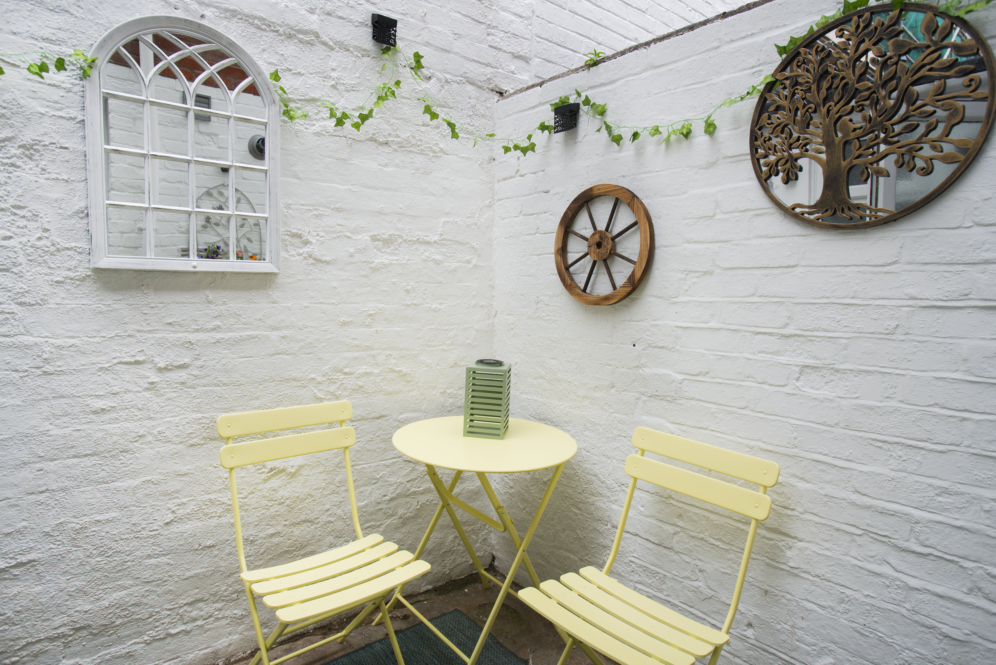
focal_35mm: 20
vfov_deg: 62.0
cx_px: 498
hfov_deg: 84.0
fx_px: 553
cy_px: 332
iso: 160
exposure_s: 1/125
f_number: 6.3
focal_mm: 20
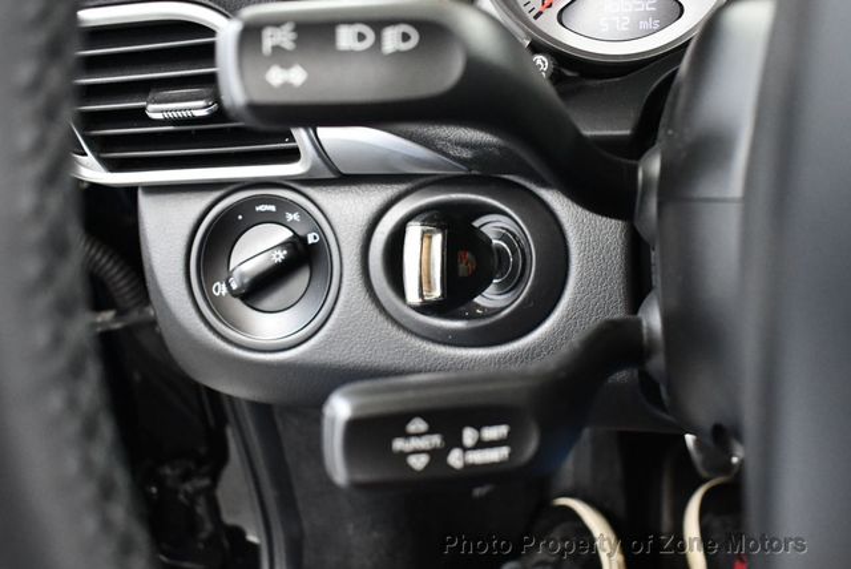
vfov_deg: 36.9
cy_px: 284
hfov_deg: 53.1
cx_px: 426
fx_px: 852
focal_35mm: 36
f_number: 3.5
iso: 4500
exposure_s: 1/60
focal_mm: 18
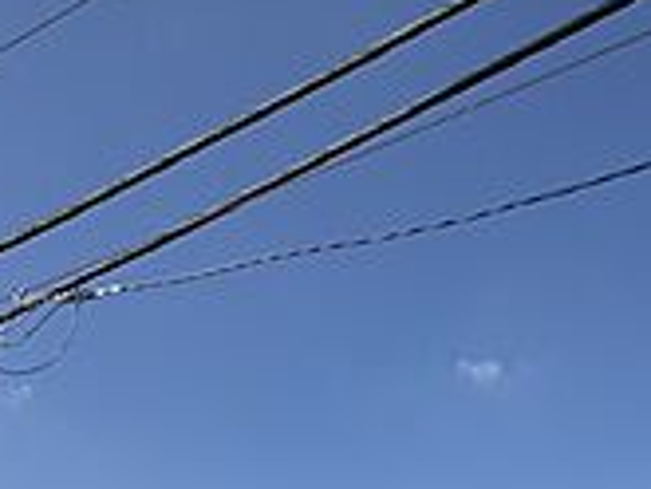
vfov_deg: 20.4
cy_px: 875
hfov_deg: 36.2
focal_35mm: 51
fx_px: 960
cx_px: 525
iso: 20
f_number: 2.2
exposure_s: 1/1259
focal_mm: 2.22
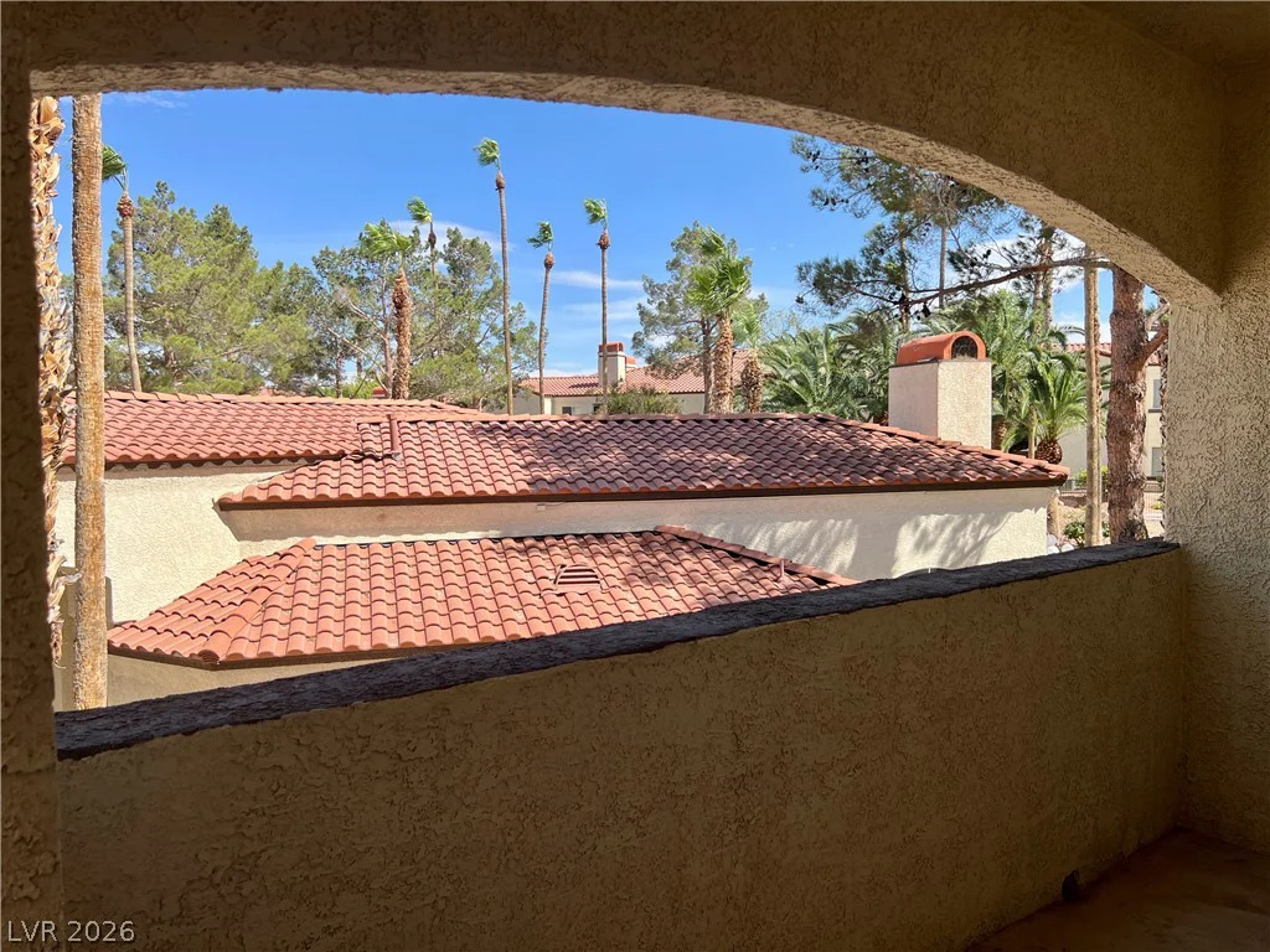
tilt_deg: -3.5
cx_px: 635
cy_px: 476
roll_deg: +0.7
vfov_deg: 53.1
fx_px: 954
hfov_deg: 67.3
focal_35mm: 26
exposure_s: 1/2994
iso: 50
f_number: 1.5
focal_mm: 5.7
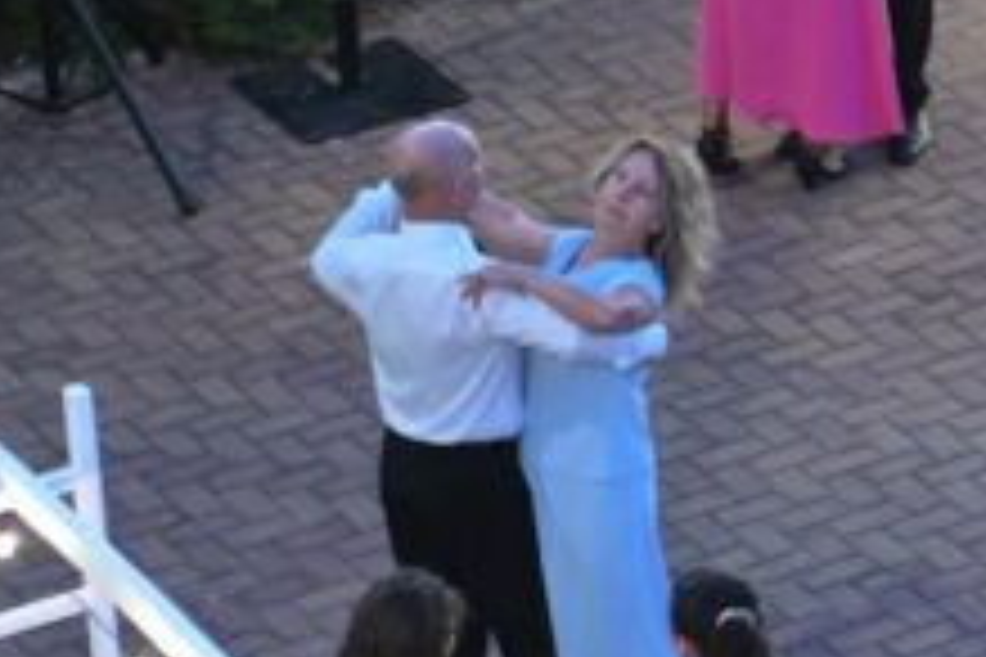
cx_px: 2107
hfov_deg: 6.8
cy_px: -461
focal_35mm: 290
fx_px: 7942
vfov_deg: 4.7
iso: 4000
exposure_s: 1/80
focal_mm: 62
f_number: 4
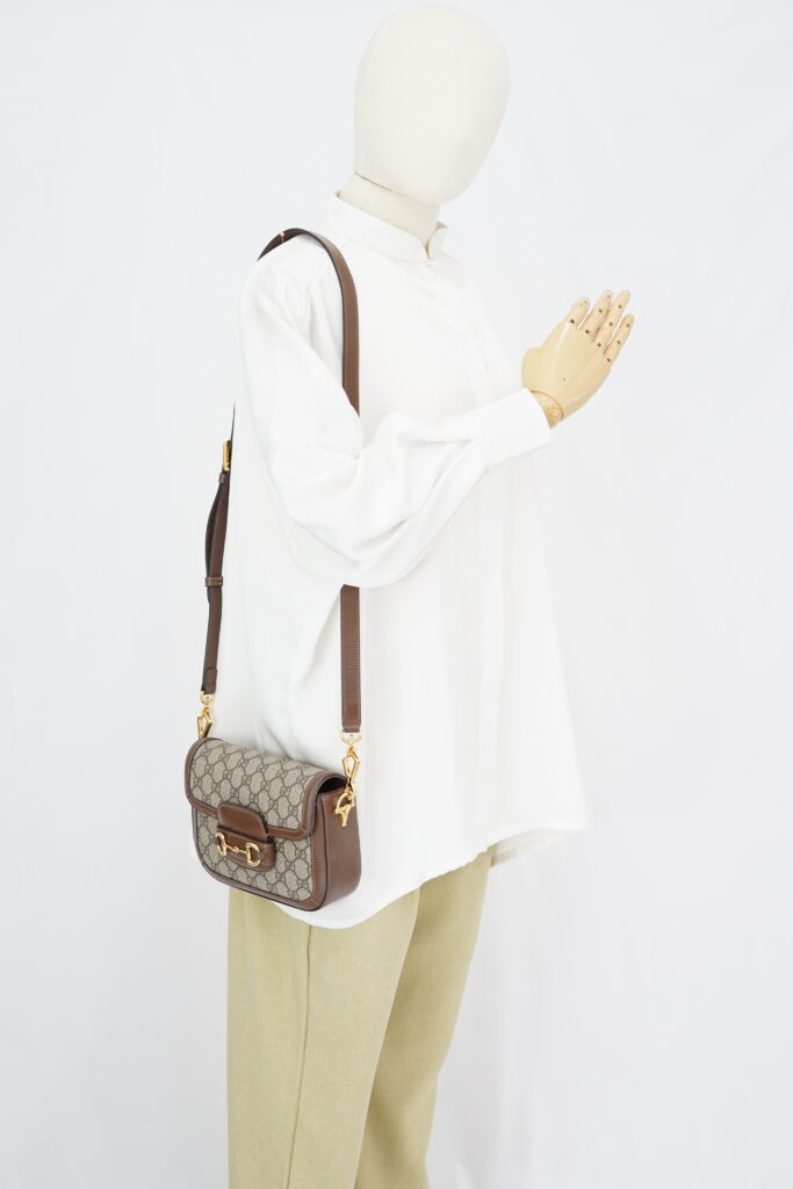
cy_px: 594
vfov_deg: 39.6
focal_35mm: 50
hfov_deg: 27.0
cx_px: 396
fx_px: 1651
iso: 640
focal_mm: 50
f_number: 6.3
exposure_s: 1/6
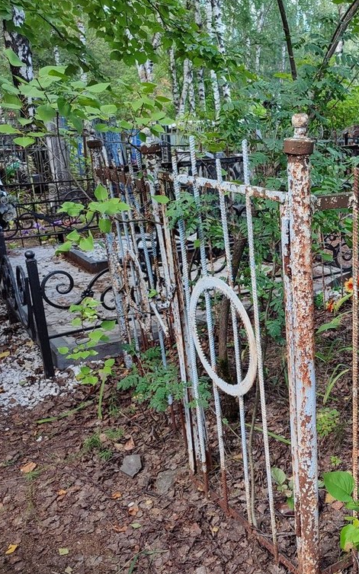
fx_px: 564
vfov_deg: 54.0
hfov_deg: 33.7
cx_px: 312
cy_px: 289
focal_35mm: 36
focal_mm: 6.04
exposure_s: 1/100
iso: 71
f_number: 1.9
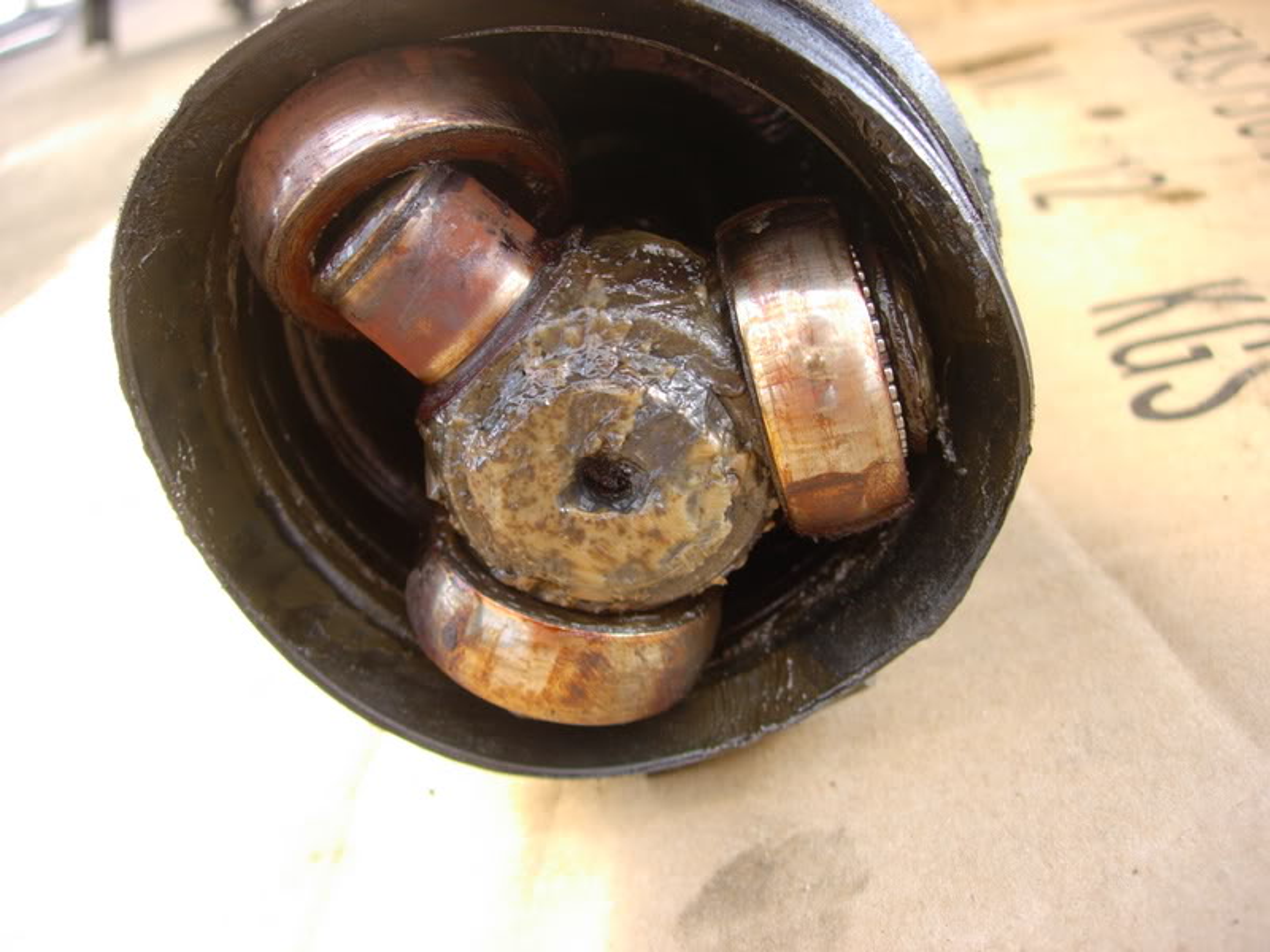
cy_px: 476
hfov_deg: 49.0
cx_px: 635
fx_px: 1394
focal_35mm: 38
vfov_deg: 37.7
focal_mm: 7.8
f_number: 2.8
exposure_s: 1/23.2
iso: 64
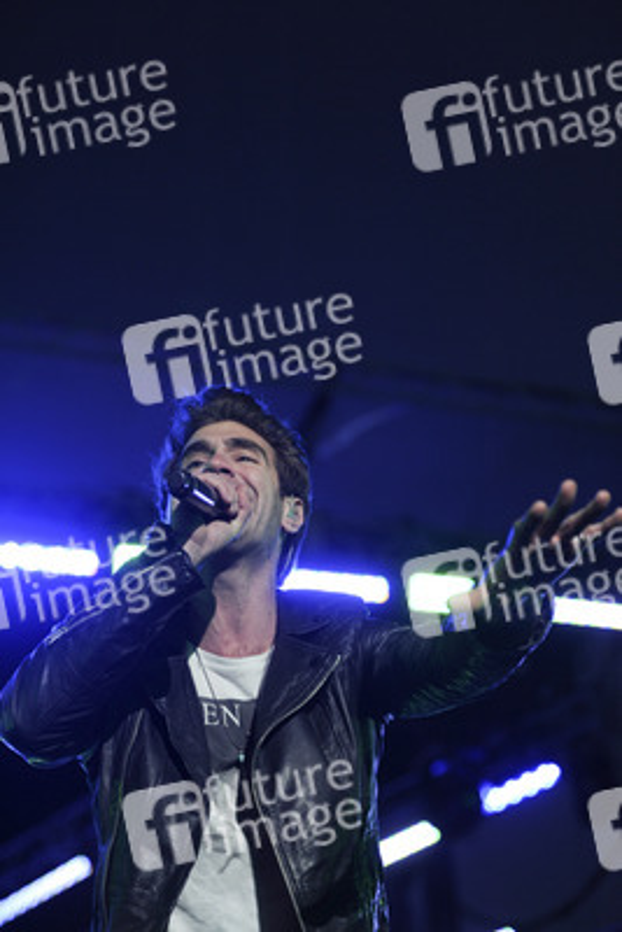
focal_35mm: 70
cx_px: 311
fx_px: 1812
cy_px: 466
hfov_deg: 19.5
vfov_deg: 28.8
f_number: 2.8
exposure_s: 1/400
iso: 1250
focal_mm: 70
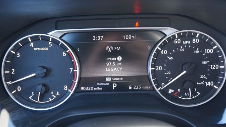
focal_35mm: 41
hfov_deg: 49.4
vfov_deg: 29.0
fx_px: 246
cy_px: 64
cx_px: 113
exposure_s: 1/60
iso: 640
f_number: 4.5
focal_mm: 26
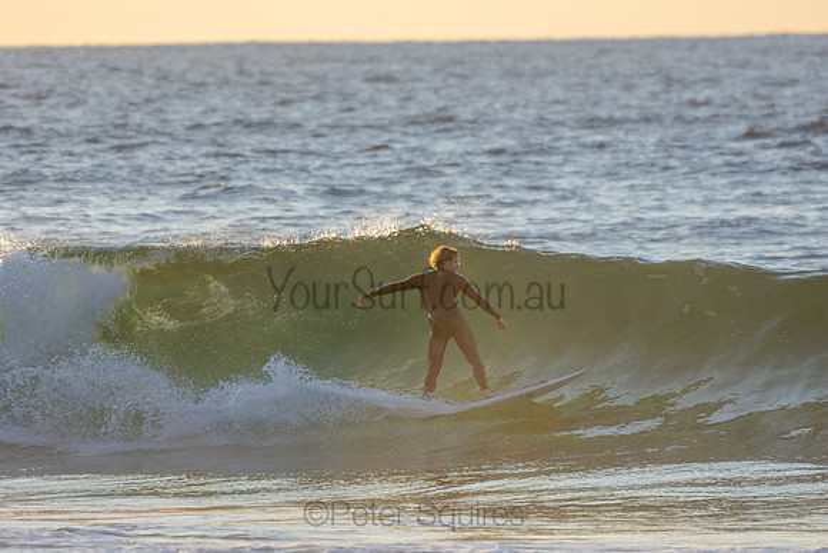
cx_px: 414
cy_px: 276
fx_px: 13112
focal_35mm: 570
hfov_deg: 3.6
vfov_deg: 2.4
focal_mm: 380
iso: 450
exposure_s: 1/1000
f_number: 5.6
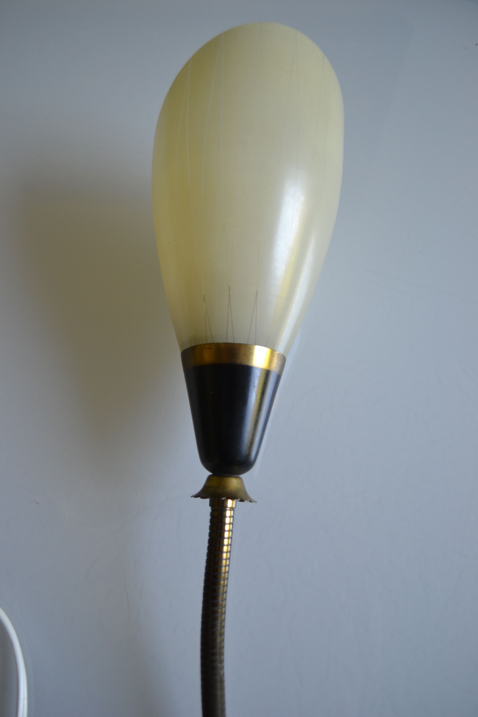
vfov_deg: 67.4
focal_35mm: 27
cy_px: 358
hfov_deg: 47.9
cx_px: 239
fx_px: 538
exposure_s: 1/60
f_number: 4
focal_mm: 18
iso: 400
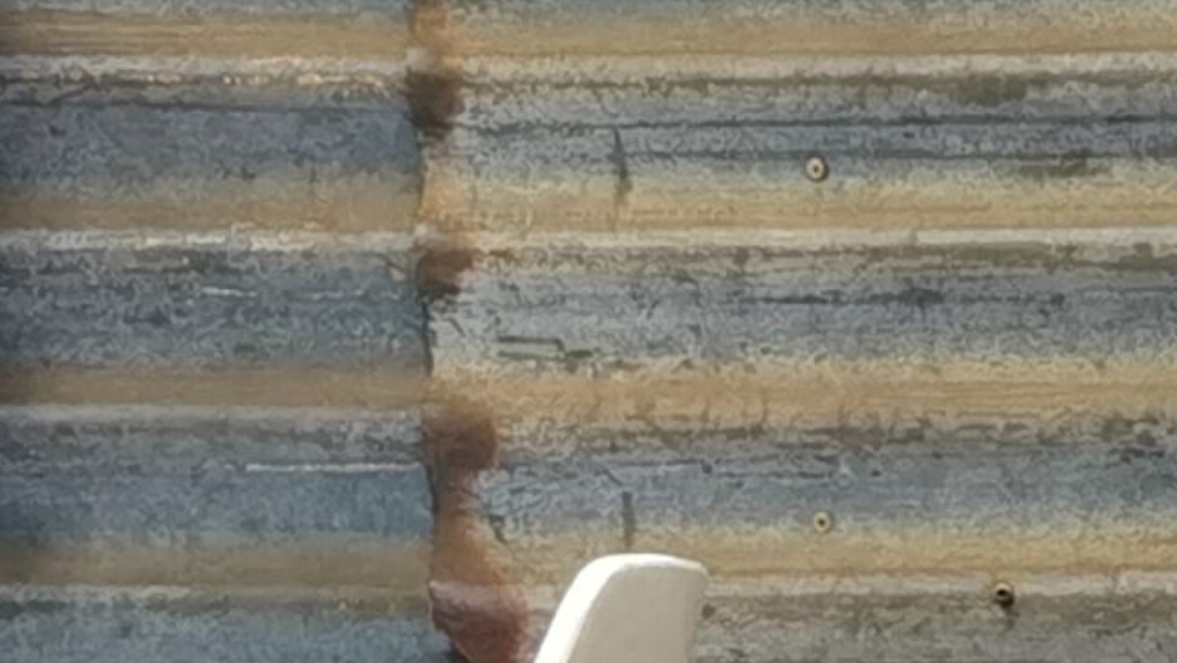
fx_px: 6711
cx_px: 2572
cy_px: 1696
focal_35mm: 215
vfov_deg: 5.4
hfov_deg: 9.2
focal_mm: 6.71
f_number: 1.9
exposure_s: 1/33.3
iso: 400
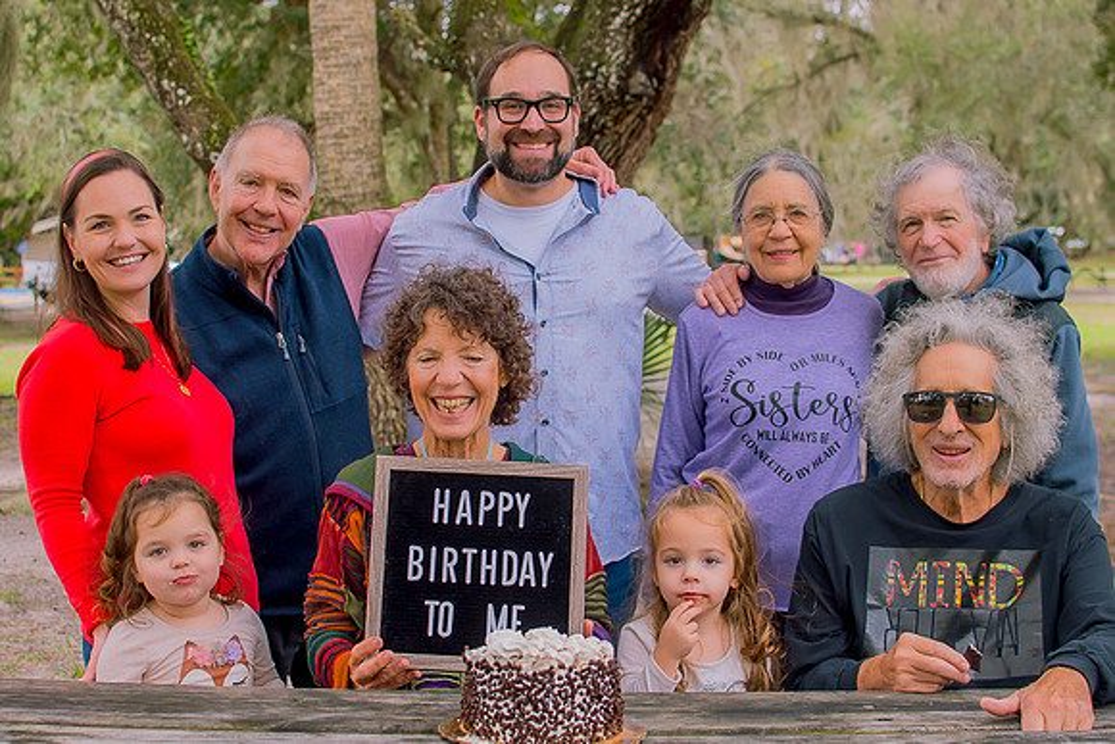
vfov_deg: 23.7
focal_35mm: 57
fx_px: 1773
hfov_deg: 34.9
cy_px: 370
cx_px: 506
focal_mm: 35
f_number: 4
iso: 100
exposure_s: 1/250
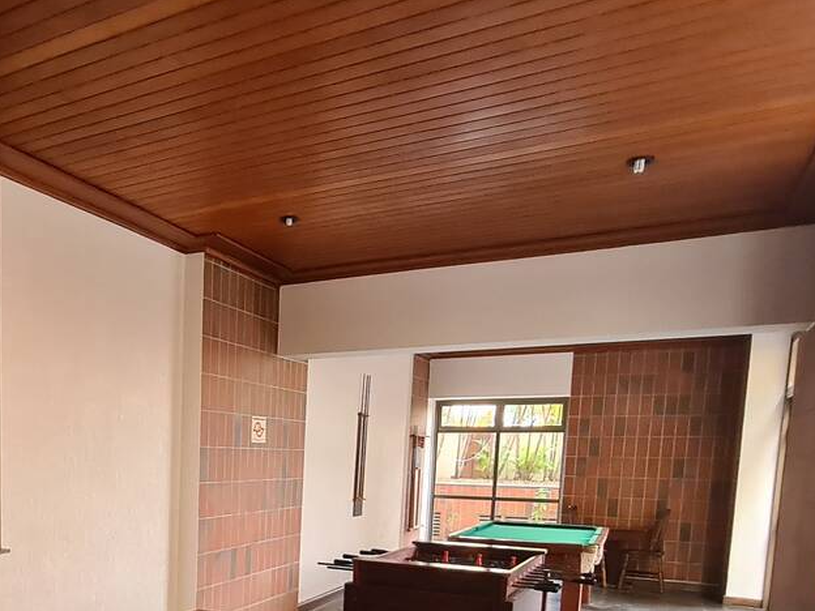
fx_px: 706
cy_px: 546
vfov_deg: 43.0
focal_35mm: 30
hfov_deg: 54.8
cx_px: 137
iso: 250
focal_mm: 2.2
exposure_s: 1/60
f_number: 2.2
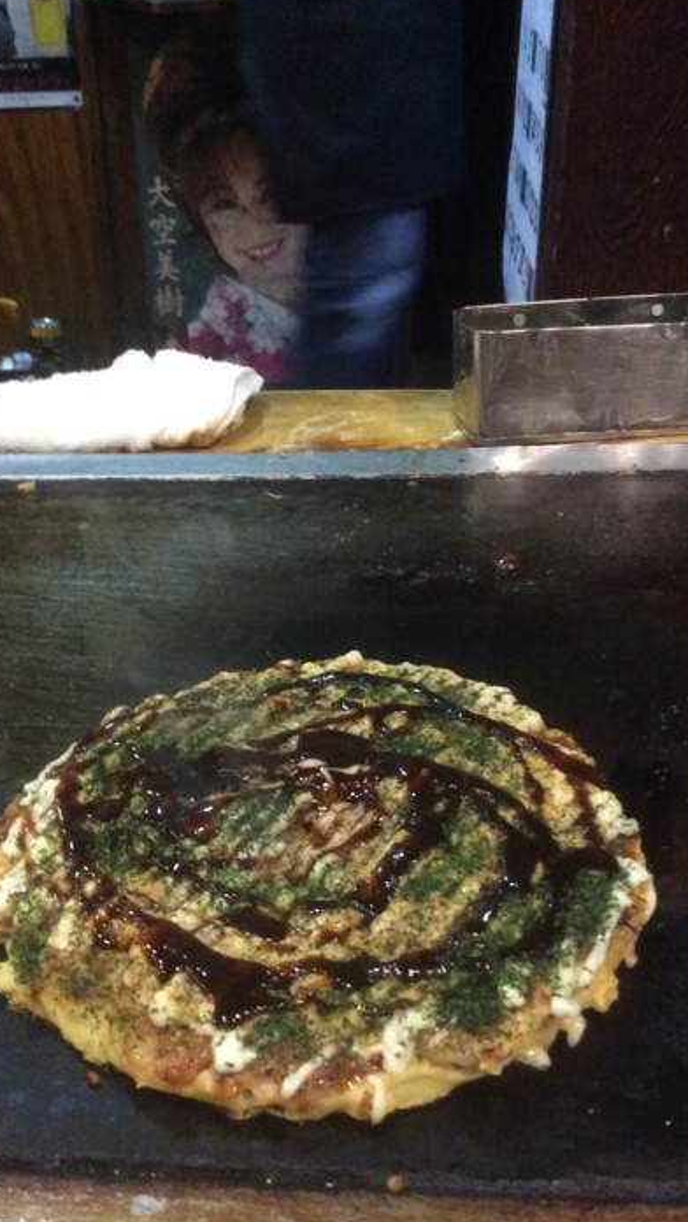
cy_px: 679
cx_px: 274
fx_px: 1296
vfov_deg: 50.4
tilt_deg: -31.7
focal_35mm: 40
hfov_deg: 29.7
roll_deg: +3.5
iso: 320
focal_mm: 3.3
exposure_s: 1/15
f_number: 2.4
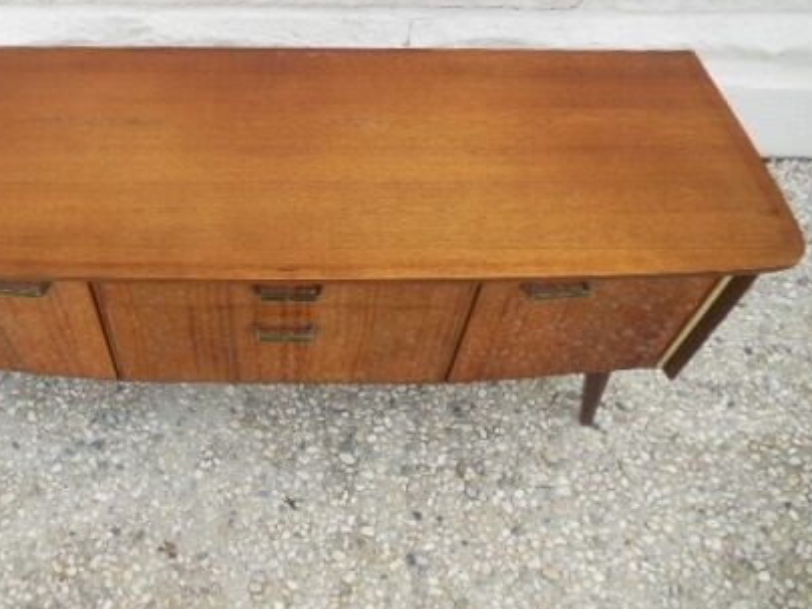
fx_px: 774
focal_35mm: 33
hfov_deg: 54.4
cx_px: 282
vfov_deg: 42.8
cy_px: 249
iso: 125
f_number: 3.2
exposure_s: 1/400
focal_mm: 4.5
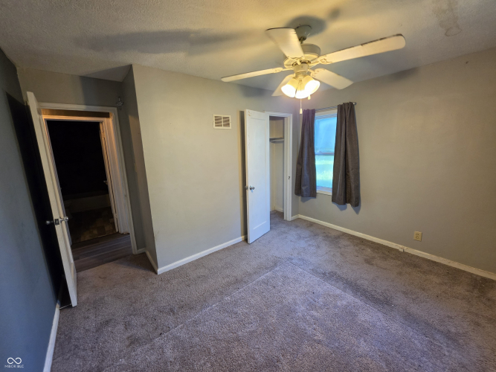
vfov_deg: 89.9
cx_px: 248
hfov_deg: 106.2
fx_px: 186
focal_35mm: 13
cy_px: 186
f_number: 1.9
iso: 160
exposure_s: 1/60
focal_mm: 2.2
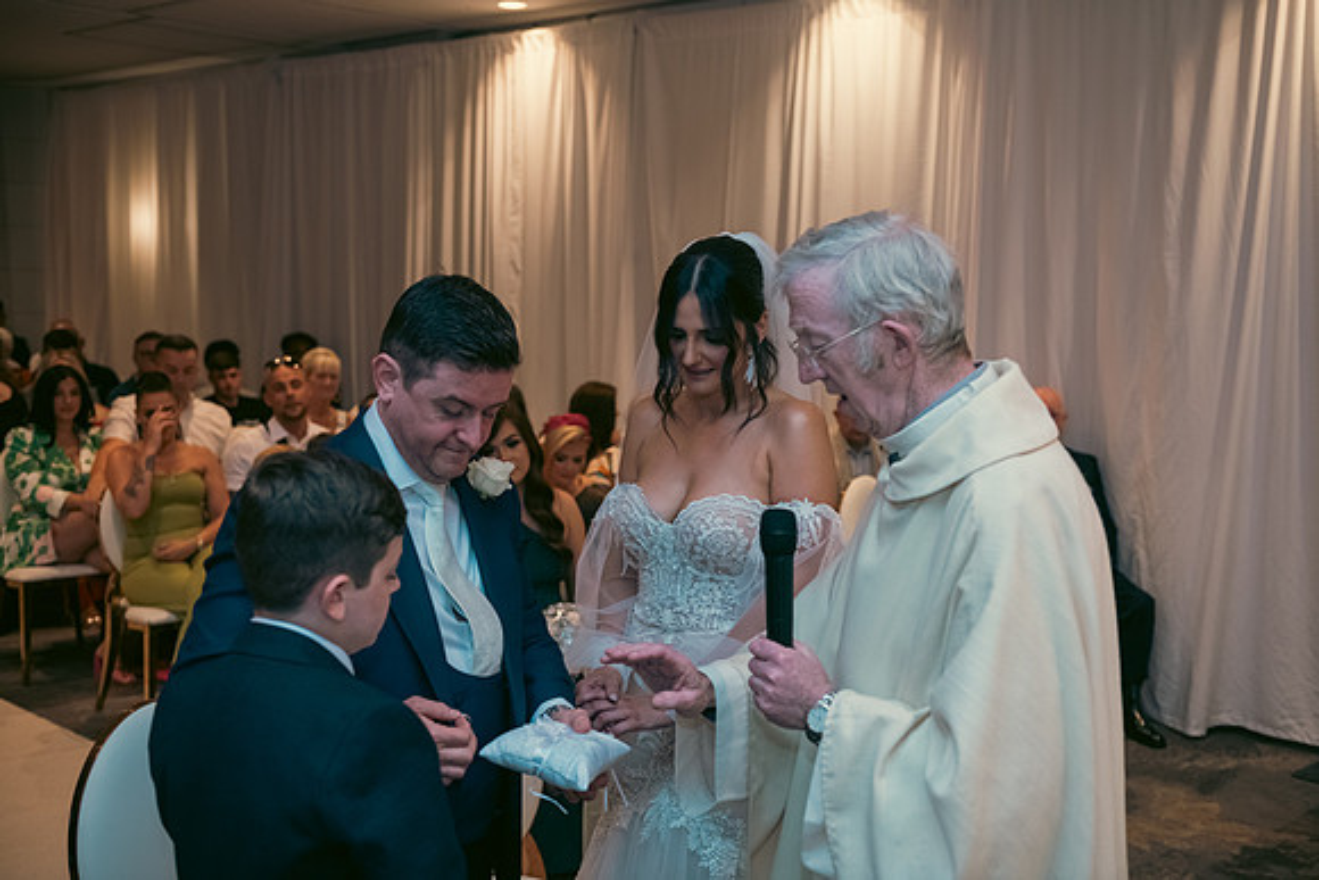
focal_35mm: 40
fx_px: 1466
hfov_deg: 48.4
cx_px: 660
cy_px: 440
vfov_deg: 33.4
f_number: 3.5
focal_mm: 40
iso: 800
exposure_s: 1/160
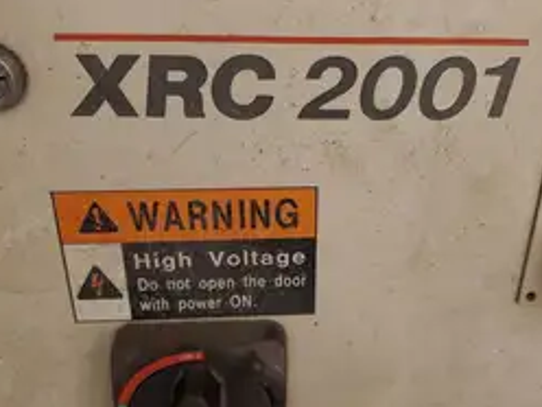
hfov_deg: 44.7
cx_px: 310
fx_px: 658
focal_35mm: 42
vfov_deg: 34.3
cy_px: 212
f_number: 1.5
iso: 640
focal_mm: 4.3
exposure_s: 1/33
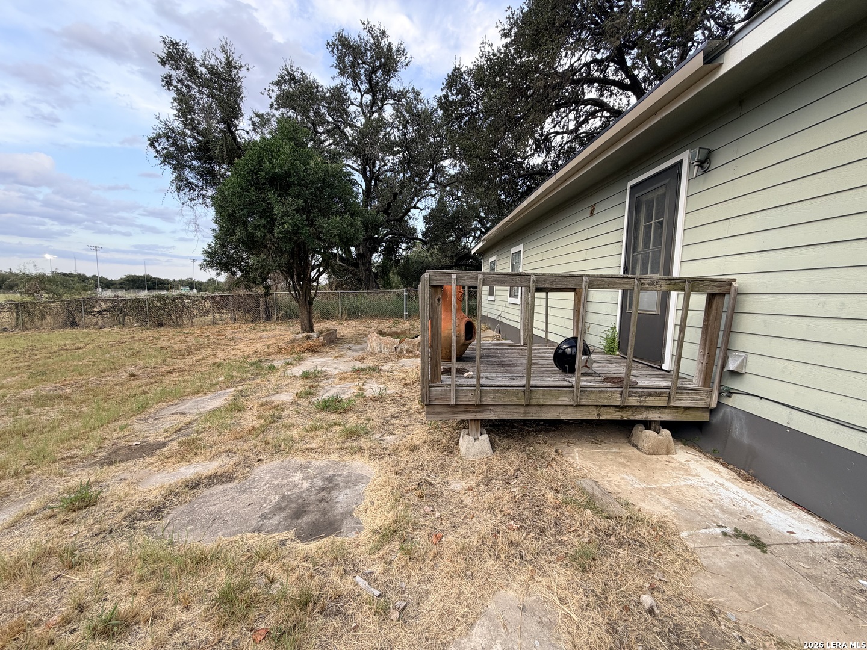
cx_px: 434
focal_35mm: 14
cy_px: 325
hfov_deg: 102.1
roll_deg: +0.4
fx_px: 351
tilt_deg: -5.2
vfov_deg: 85.7
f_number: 2.2
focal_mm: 2.22
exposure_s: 1/121
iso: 64
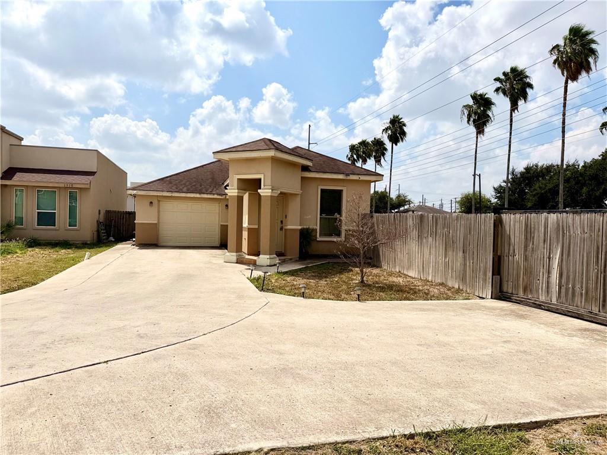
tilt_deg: -0.6
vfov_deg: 56.8
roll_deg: -1.1
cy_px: 228
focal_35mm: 24
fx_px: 421
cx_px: 304
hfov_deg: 71.6
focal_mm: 6.76
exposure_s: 1/17544
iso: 80
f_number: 1.78
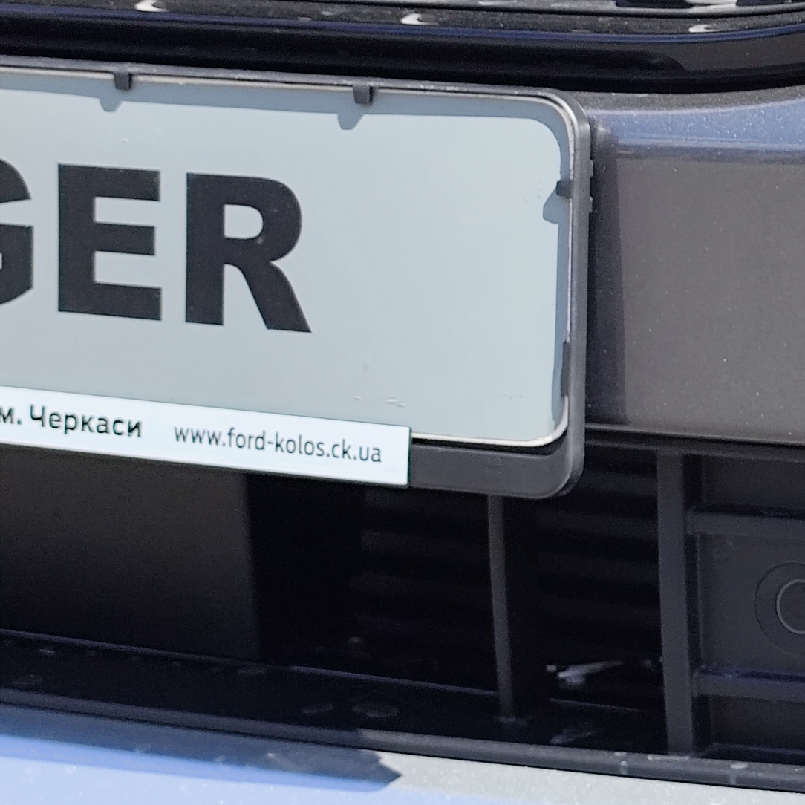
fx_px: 4025
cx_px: 1507
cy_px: 25
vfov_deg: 11.3
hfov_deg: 10.6
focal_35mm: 153
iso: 50
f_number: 1.65
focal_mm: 6.19
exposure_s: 1/810
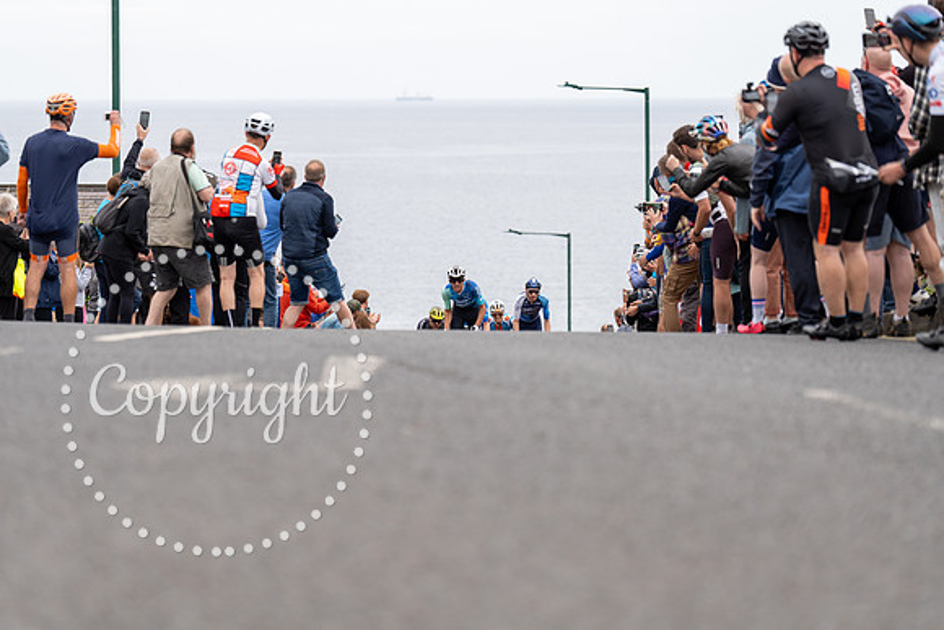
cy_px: 315
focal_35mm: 145
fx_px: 3803
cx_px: 472
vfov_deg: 9.5
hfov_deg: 14.2
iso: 320
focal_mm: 145
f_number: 3.5
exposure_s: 1/1000
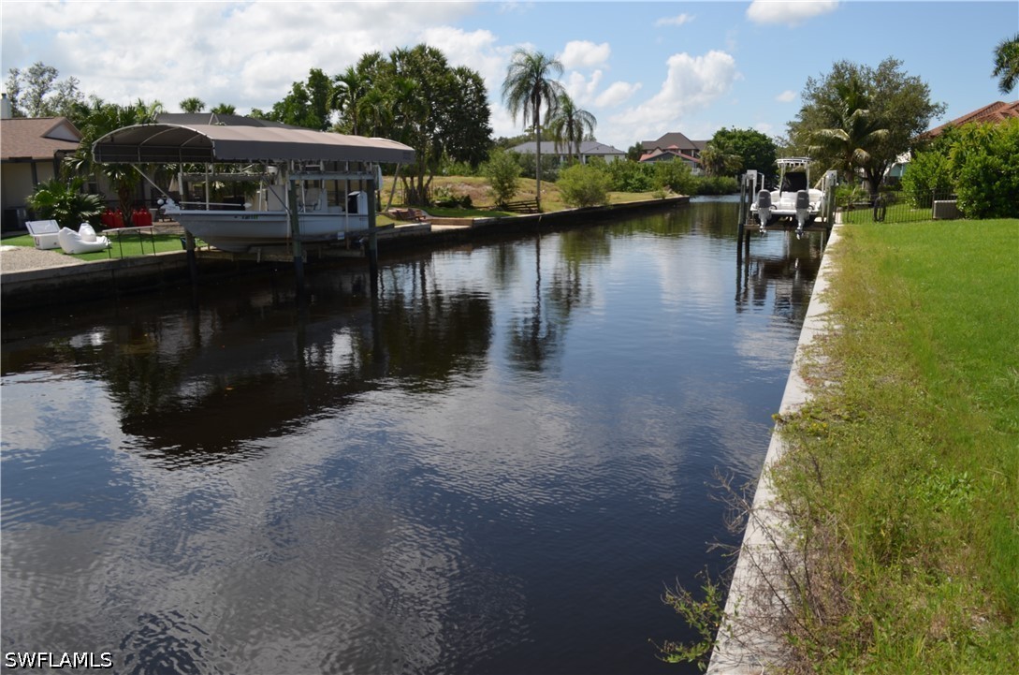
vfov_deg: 47.7
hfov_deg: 67.5
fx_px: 763
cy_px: 338
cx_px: 510
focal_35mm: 27
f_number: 9
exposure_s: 1/200
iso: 100
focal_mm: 18
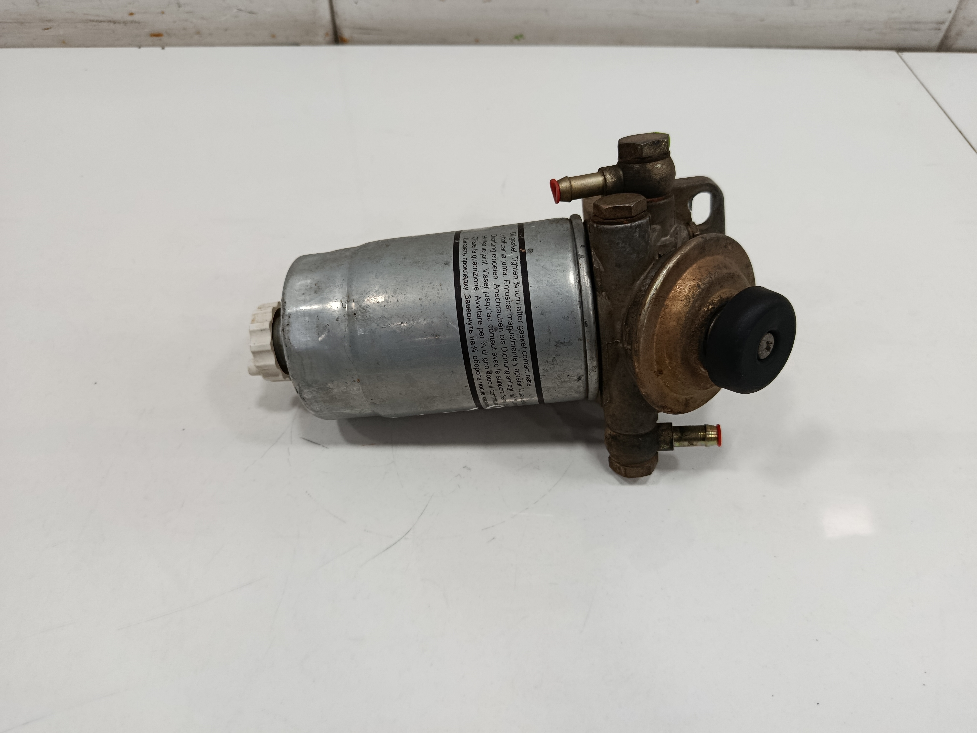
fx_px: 677
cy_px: 366
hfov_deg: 71.6
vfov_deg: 56.8
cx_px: 488
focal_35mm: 24
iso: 879
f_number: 1.7
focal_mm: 5.24
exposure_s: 1/100
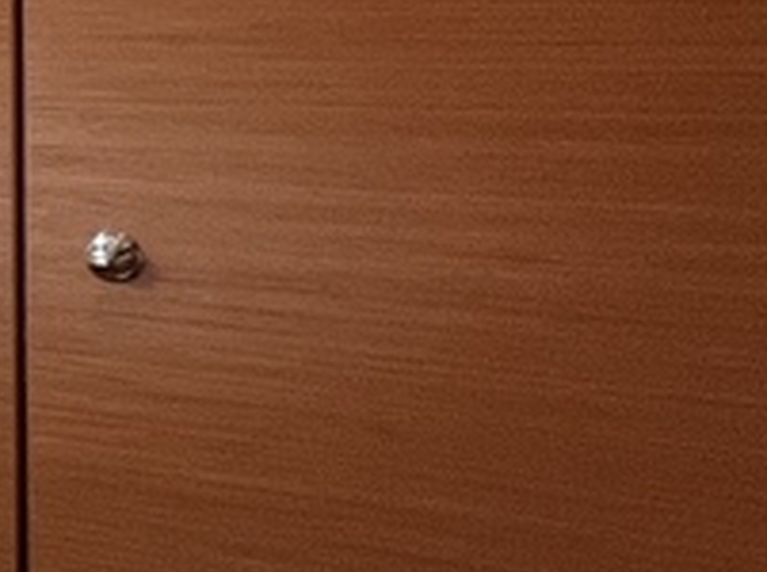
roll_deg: +4.7
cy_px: 80
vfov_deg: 17.3
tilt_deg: -2.3
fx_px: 1858
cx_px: -1423
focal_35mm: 84
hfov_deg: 12.2
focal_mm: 1.57
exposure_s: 1/99
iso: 64
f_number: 1.8
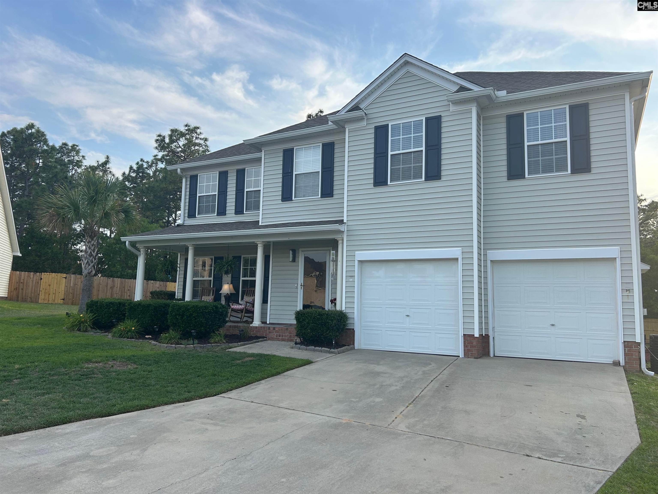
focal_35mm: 26
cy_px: 247
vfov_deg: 53.1
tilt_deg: +6.8
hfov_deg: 67.3
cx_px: 329
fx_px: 494
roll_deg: -2.2
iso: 50
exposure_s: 1/1431
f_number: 1.5
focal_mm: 5.7
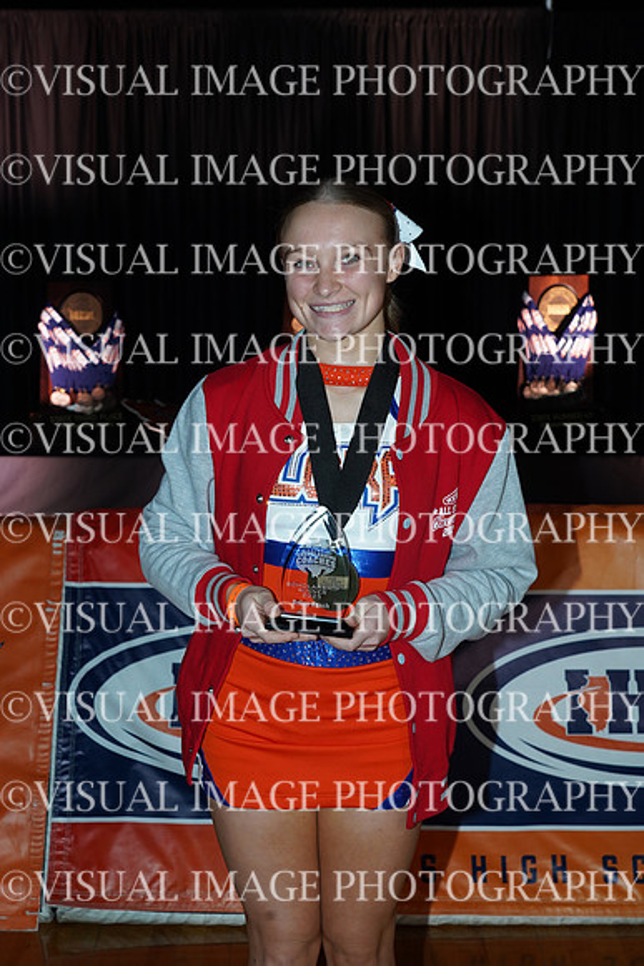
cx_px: 322
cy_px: 483
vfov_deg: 31.9
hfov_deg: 21.6
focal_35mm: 63
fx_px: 1689
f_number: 8
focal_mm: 63
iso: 1250
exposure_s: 1/100
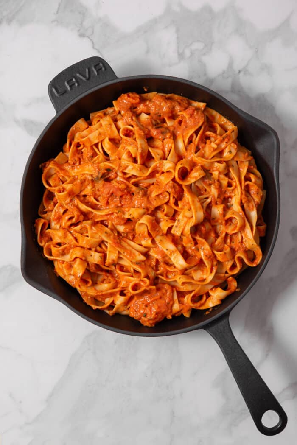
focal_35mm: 60
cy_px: 222
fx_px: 742
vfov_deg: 33.4
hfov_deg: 22.6
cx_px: 148
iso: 100
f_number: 9
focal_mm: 60
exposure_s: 1/6
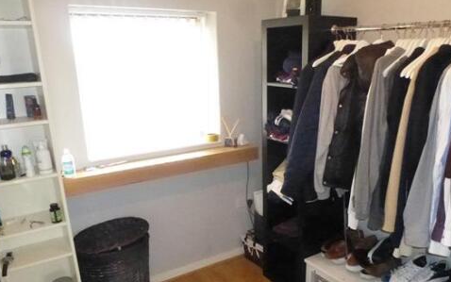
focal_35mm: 31
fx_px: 381
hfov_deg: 61.1
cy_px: 187
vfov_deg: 40.1
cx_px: 249
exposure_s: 1/160
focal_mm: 4.3
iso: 3200
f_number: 4
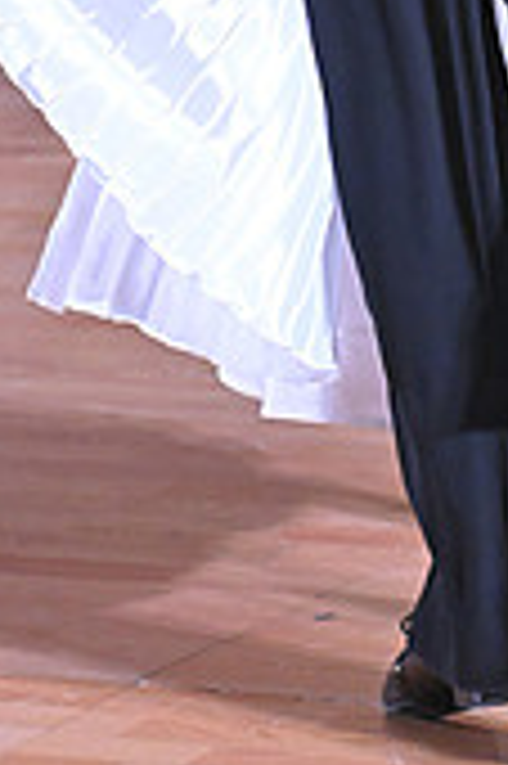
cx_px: 357
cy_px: -333
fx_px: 6511
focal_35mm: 307
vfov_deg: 6.6
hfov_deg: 4.5
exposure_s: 1/400
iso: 5000
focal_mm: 90
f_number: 4
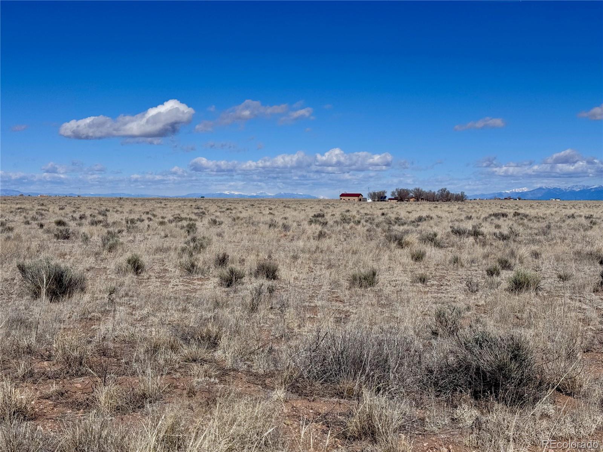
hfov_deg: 39.7
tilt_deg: -2.4
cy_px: 226
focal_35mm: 48
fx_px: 836
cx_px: 302
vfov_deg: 30.3
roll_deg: -1.2
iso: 64
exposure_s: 1/12500
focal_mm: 6.76
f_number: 1.78
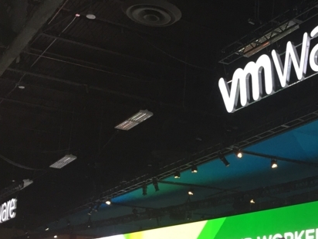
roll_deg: +0.0
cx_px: 328
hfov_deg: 25.5
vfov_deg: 20.2
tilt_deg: +12.2
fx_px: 661
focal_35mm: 72
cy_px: 187
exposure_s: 1/30
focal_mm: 4.15
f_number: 2.2
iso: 40
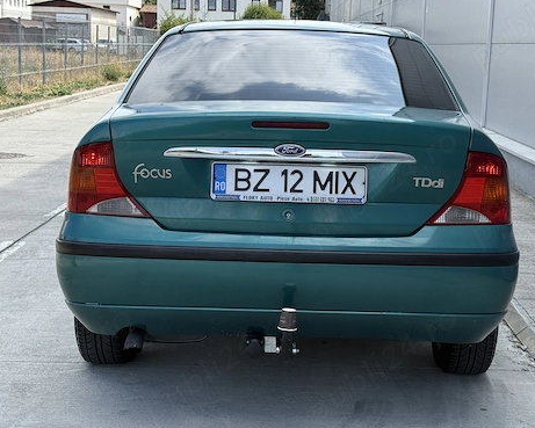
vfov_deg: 25.0
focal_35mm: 61
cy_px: 201
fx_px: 966
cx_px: 301
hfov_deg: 30.9
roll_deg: -2.5
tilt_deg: -8.8
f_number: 1.78
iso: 64
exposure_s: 1/1754
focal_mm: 6.76
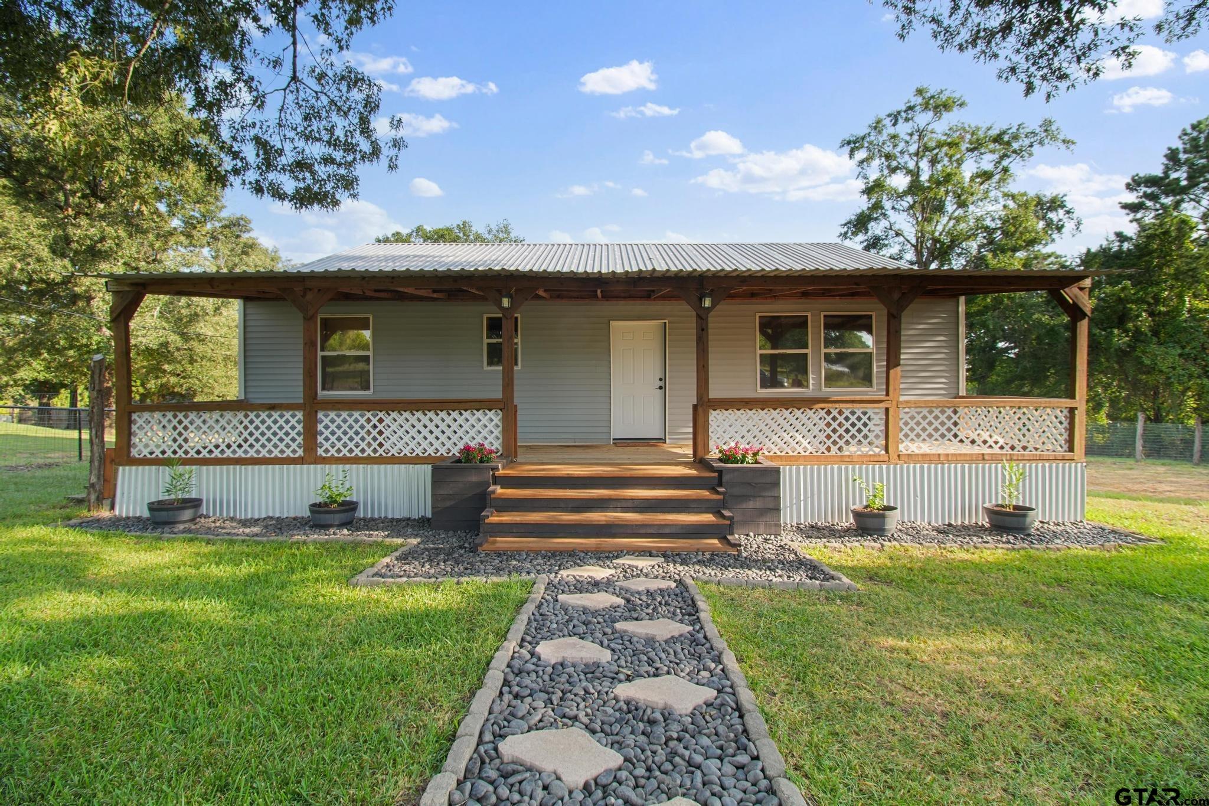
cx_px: 604
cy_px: 403
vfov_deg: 77.3
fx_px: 504
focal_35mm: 15
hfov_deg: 100.4
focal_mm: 10
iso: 250
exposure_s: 1/30
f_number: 9
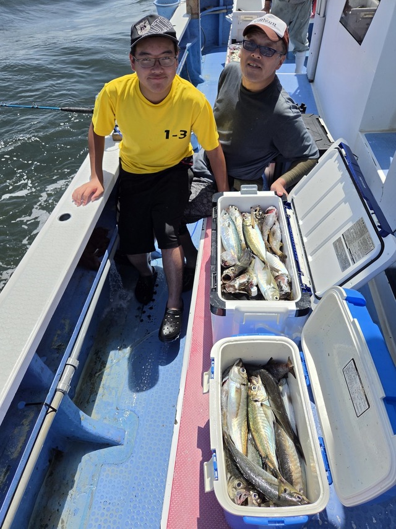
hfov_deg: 58.9
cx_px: 198
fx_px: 351
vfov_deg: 73.9
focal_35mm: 23
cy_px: 264
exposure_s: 1/7887
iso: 64
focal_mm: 5.4
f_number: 1.8
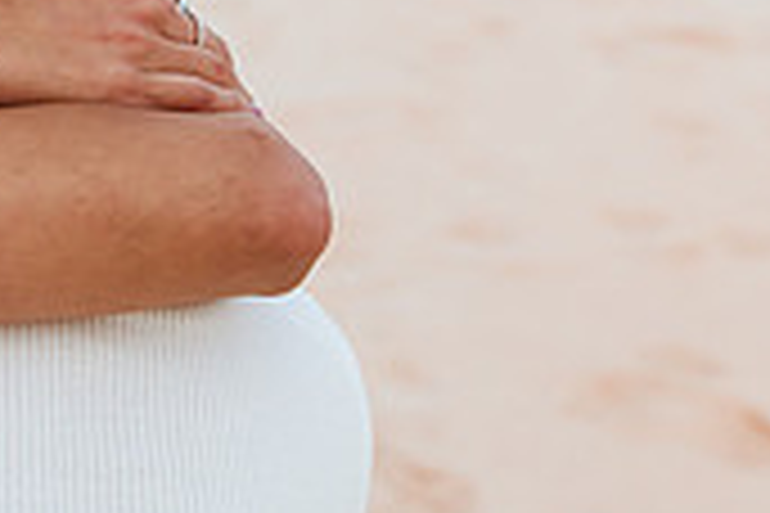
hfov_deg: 20.4
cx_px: 7
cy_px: 205
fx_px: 2075
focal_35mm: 97
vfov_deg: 14.1
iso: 250
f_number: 2.8
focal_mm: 24
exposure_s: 1/4000
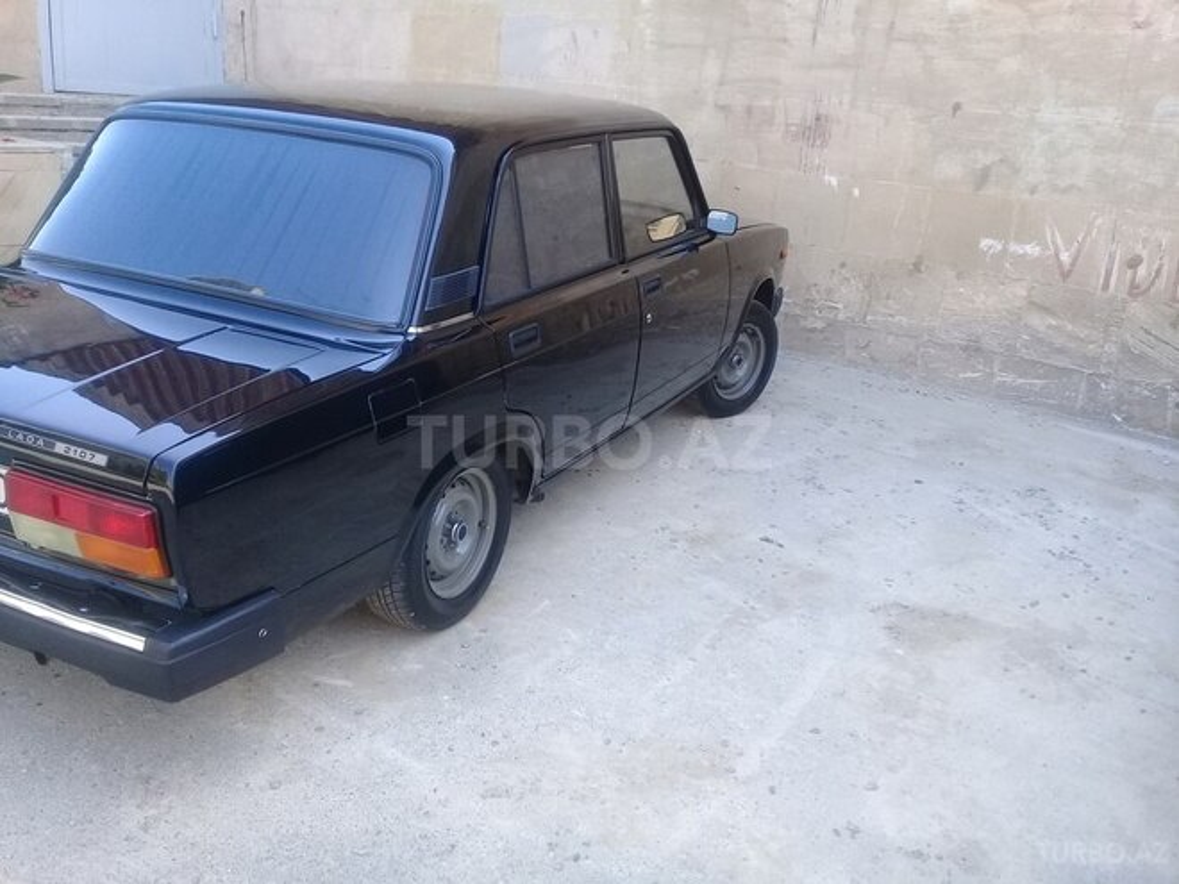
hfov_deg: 58.4
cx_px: 590
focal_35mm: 31
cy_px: 442
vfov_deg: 45.4
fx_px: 1056
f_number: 2.2
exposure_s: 1/150
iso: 50
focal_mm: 3.3
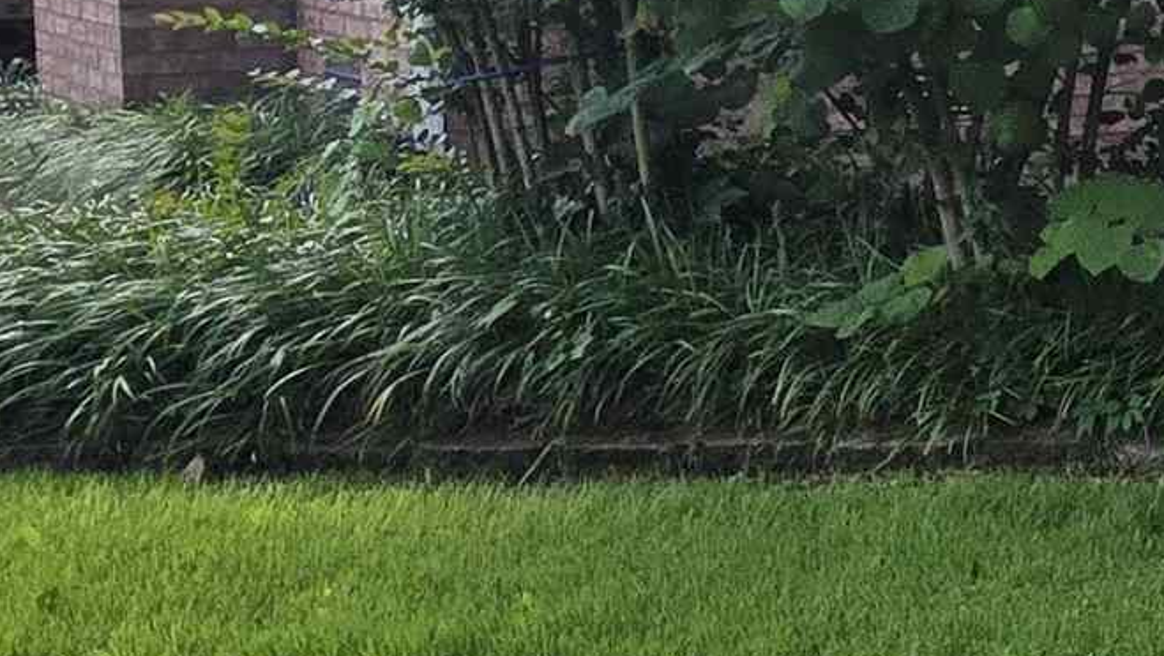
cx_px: 1908
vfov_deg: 17.9
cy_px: 30
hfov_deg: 23.1
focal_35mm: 66
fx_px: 2037
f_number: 2.2
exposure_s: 1/1468
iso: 50
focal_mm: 2.2
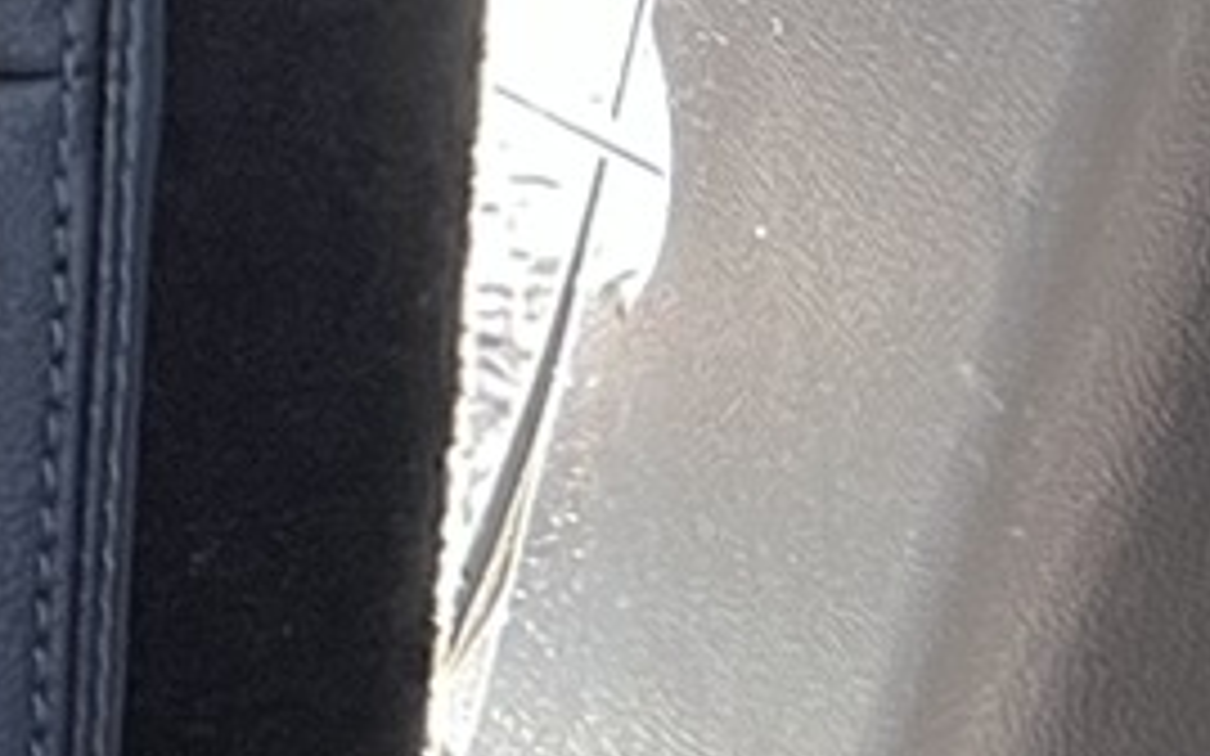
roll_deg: +4.1
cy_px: -652
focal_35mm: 210
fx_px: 6924
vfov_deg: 6.1
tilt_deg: -29.3
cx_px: -3279
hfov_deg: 7.6
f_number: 1.5
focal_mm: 5.7
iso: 125
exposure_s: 1/68
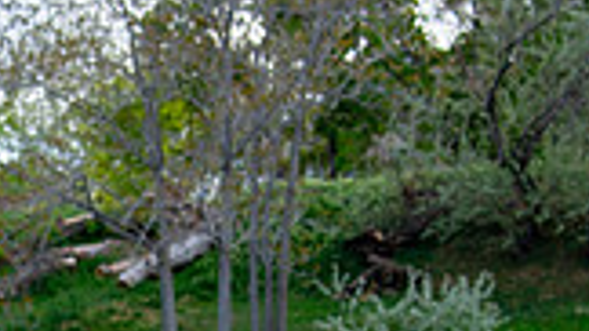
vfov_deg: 6.6
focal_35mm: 182
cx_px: -96
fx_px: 2842
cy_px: 525
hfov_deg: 11.6
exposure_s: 1/400
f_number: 5
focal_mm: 40
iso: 200
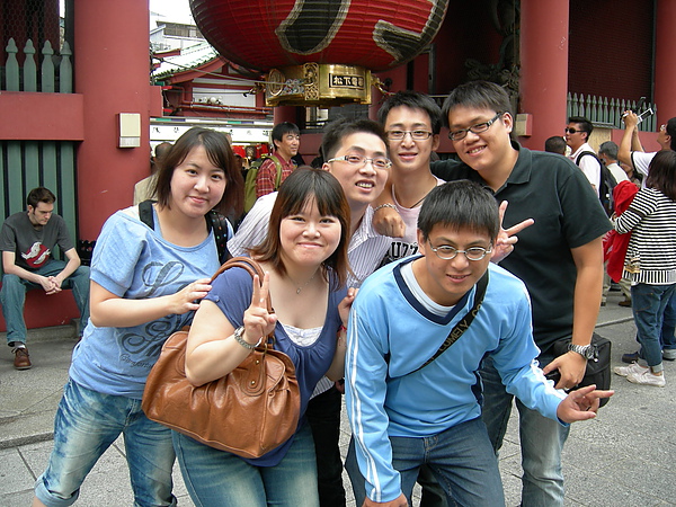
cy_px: 254
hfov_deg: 51.4
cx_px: 338
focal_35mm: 36
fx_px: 703
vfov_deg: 39.7
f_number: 3
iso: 64
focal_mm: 7.5
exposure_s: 1/50.5
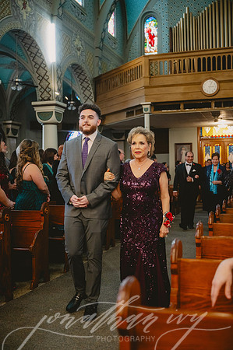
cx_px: 116
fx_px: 457
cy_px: 175
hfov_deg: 28.6
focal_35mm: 47
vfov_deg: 42.0
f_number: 2.8
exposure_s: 1/400
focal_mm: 47
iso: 2000
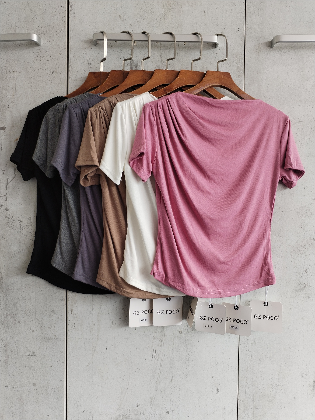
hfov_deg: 48.2
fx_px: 352
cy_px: 210
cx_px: 158
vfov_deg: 61.7
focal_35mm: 29
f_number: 1.8
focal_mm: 4.75
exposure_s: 1/100
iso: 102
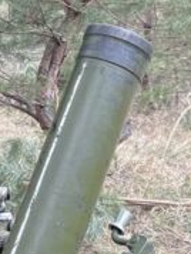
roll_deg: -3.0
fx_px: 749
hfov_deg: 13.9
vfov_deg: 19.0
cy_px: 43
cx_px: -63
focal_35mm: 102
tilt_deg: +7.2
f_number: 1.6
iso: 64
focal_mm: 4.2
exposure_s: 1/121
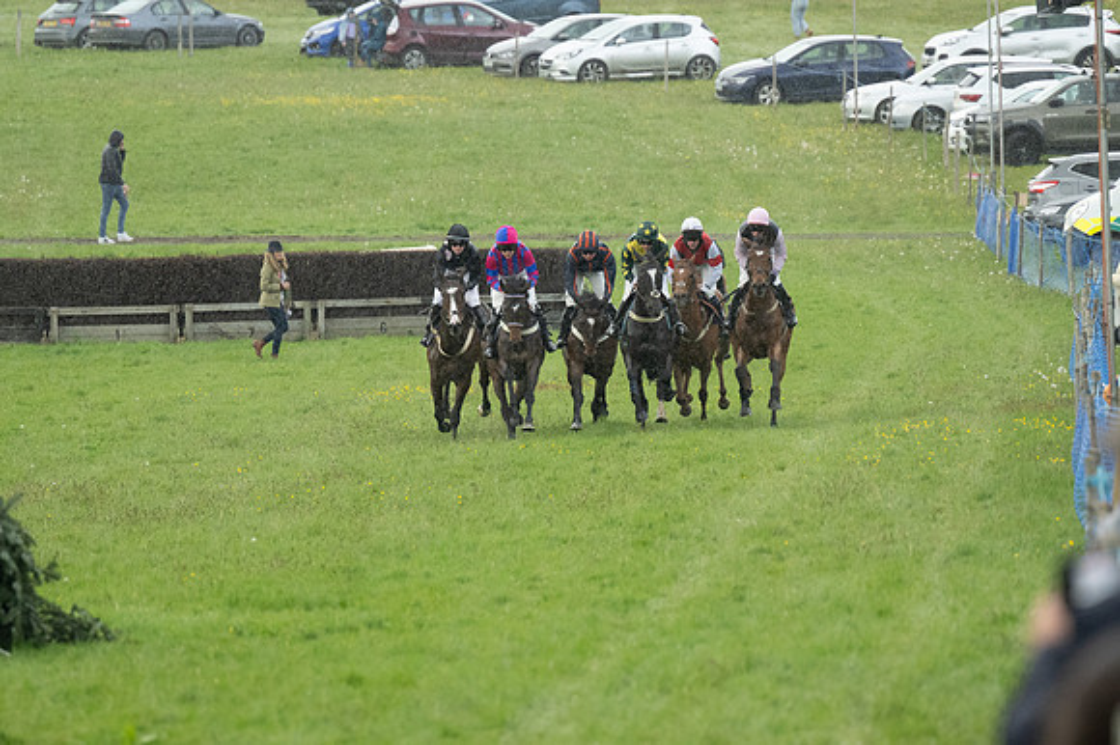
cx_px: 560
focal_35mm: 375
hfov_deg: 5.5
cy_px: 372
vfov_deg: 3.7
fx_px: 11660
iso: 2000
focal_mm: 250
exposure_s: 1/1000
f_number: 4
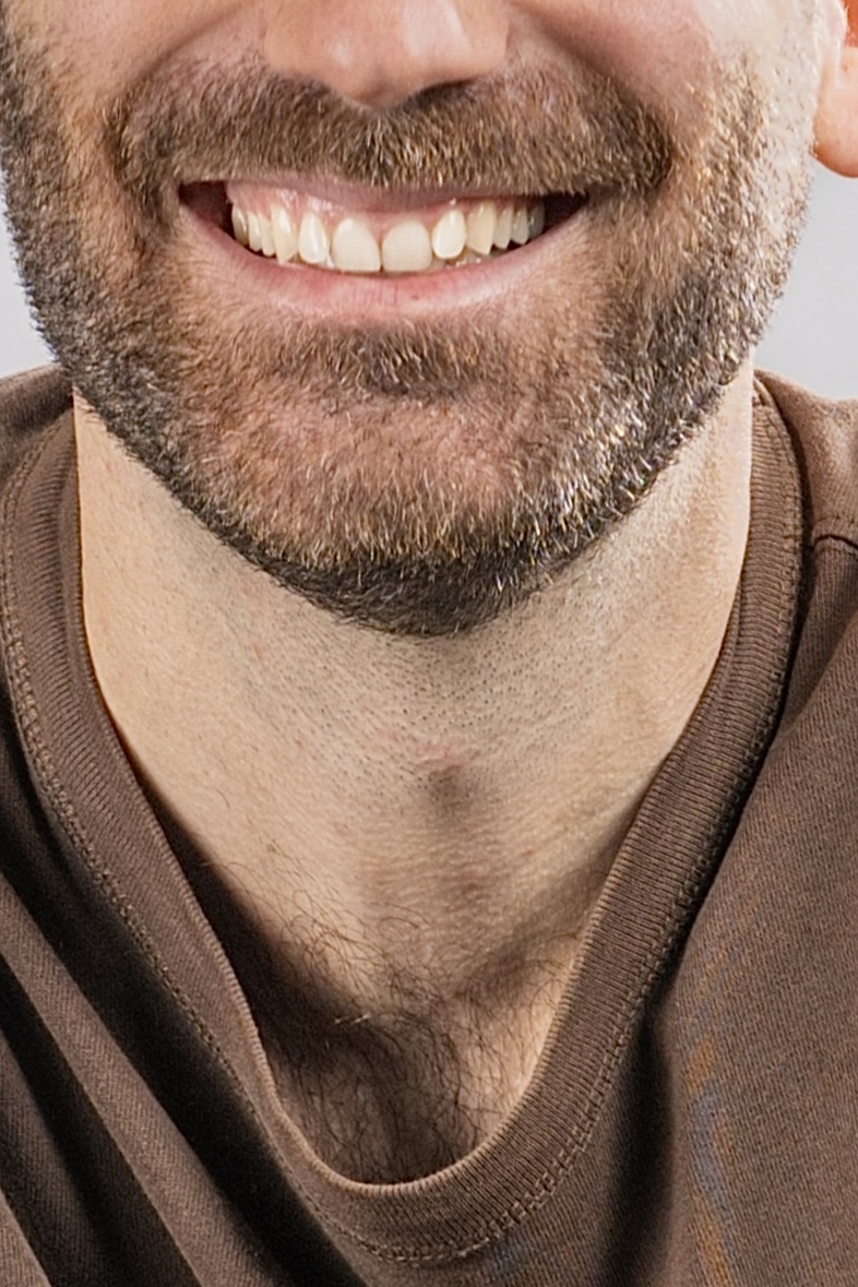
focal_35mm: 270
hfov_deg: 5.1
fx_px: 9652
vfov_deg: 7.6
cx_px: 384
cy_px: 285
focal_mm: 135
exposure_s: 1/160
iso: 200
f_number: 5.6
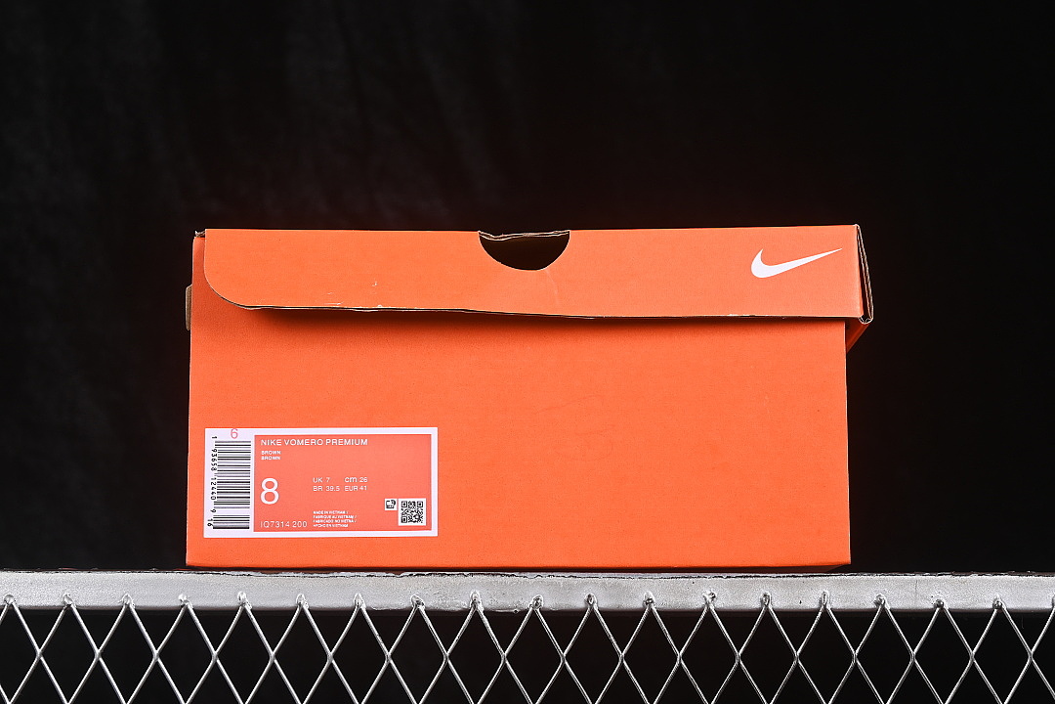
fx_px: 2198
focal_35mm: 75
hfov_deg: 27.0
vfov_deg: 18.2
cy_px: 352
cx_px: 528
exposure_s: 1/60
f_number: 6.3
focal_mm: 50
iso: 160
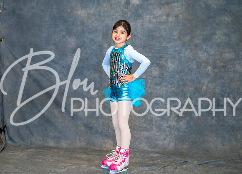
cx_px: 93
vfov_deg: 14.1
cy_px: 75
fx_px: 706
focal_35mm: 102
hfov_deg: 19.4
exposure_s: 1/160
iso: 800
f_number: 2.2
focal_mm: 85
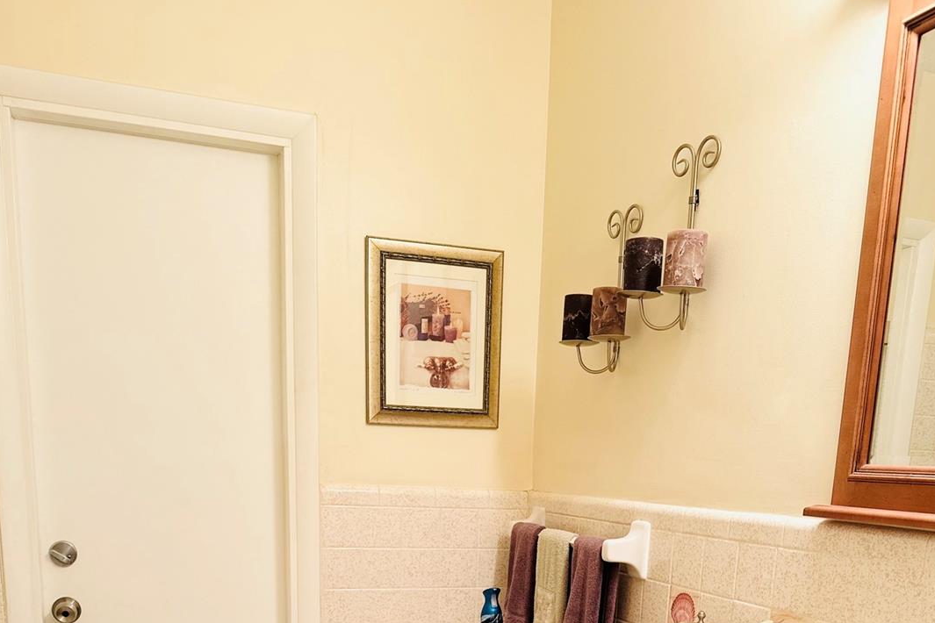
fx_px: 935
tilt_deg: -11.6
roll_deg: -2.3
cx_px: 489
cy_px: 659
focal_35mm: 36
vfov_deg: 33.0
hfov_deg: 53.1
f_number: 1.78
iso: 160
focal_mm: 6.86
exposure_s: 1/60
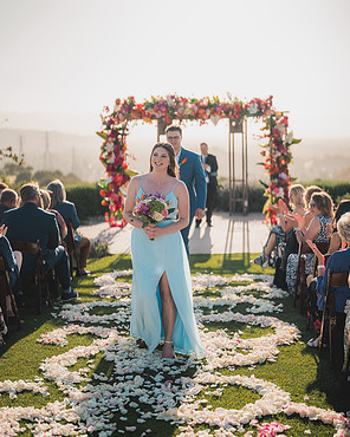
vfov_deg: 33.0
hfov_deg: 26.7
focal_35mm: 57
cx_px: 174
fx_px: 738
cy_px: 223
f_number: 1.2
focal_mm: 50
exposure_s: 1/8000
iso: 100
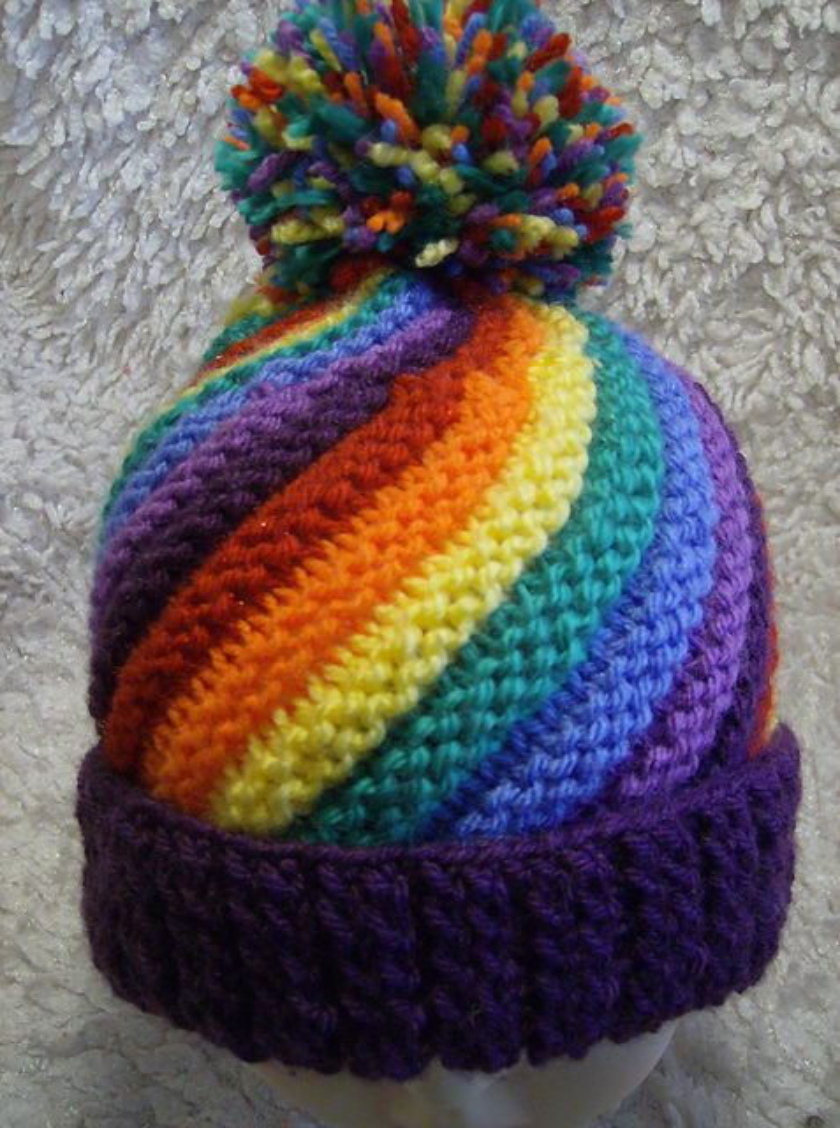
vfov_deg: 51.5
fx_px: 1169
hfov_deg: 39.5
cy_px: 564
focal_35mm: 36
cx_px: 420
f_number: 2.8
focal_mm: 6
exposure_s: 1/29.2
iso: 200
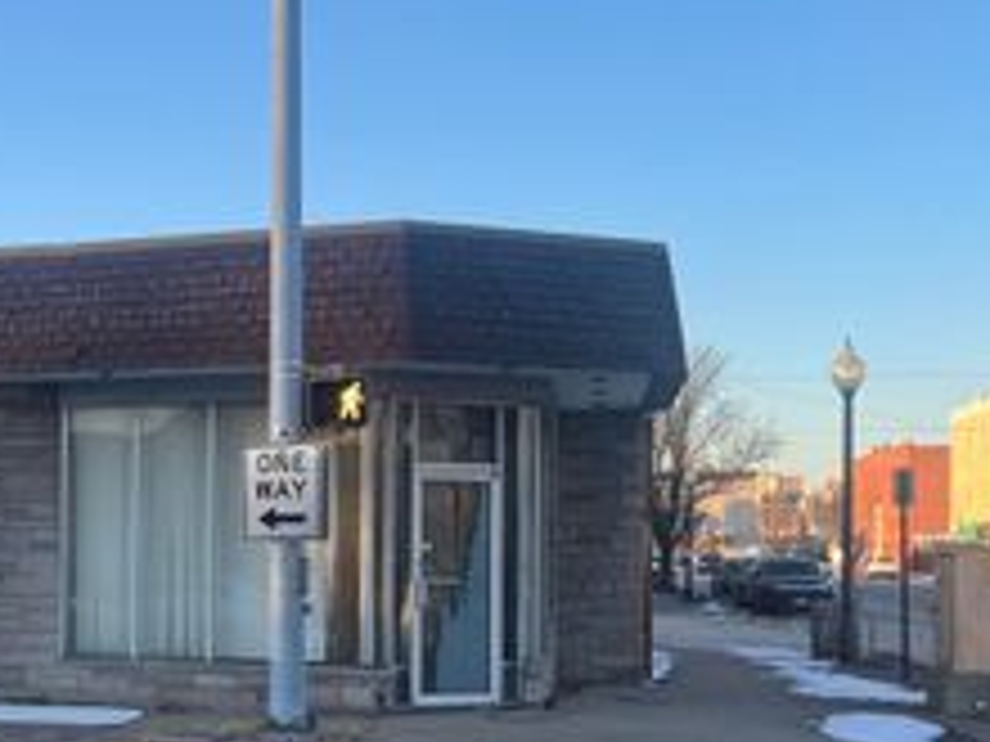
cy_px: 542
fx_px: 1687
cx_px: -94
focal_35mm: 59
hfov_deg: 29.5
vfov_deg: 24.6
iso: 50
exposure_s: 1/949
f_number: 1.5
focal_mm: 5.7
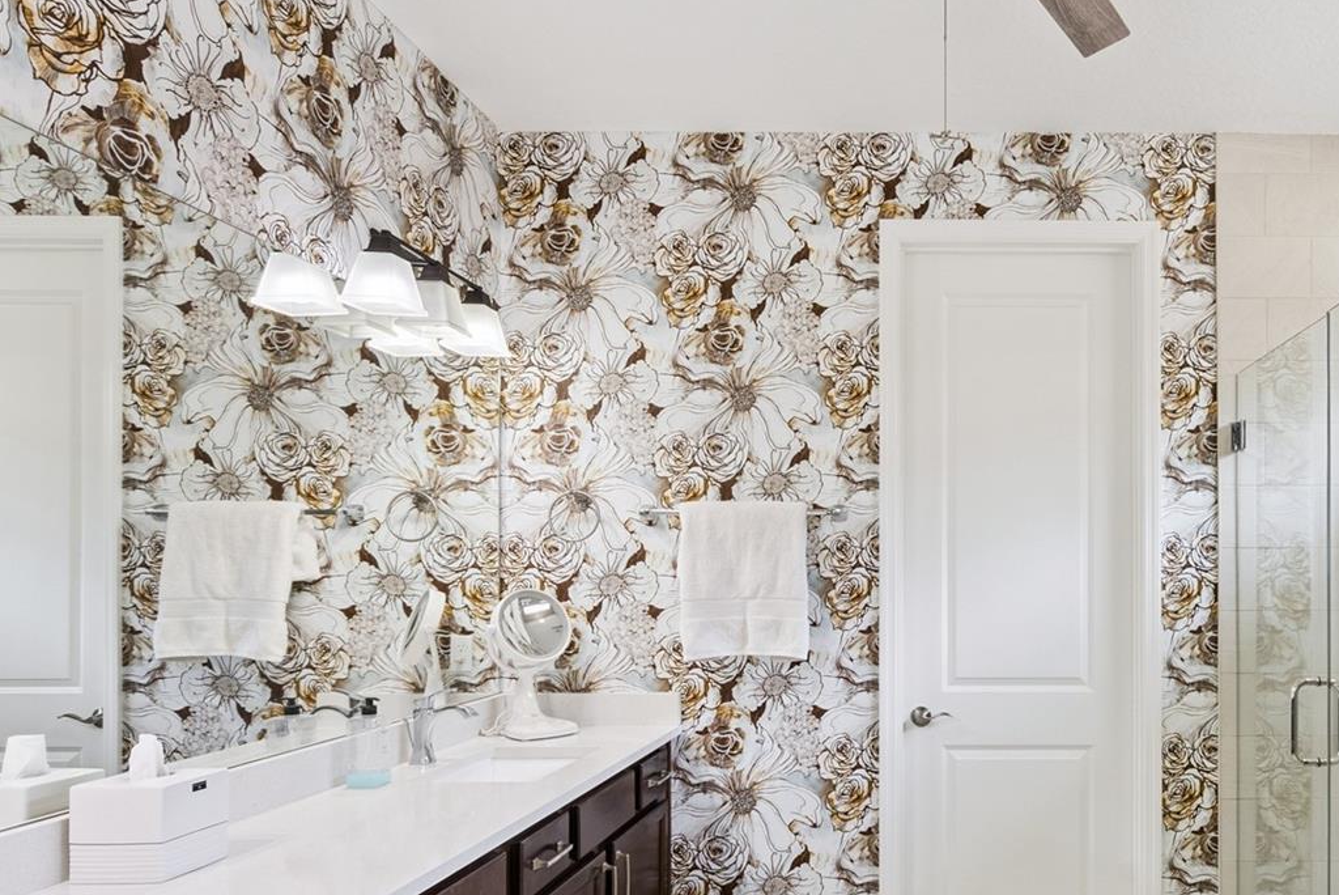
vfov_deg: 50.7
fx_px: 930
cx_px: 961
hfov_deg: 68.0
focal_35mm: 25
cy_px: 568
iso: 800
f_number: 9
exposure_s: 1/50
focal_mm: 16
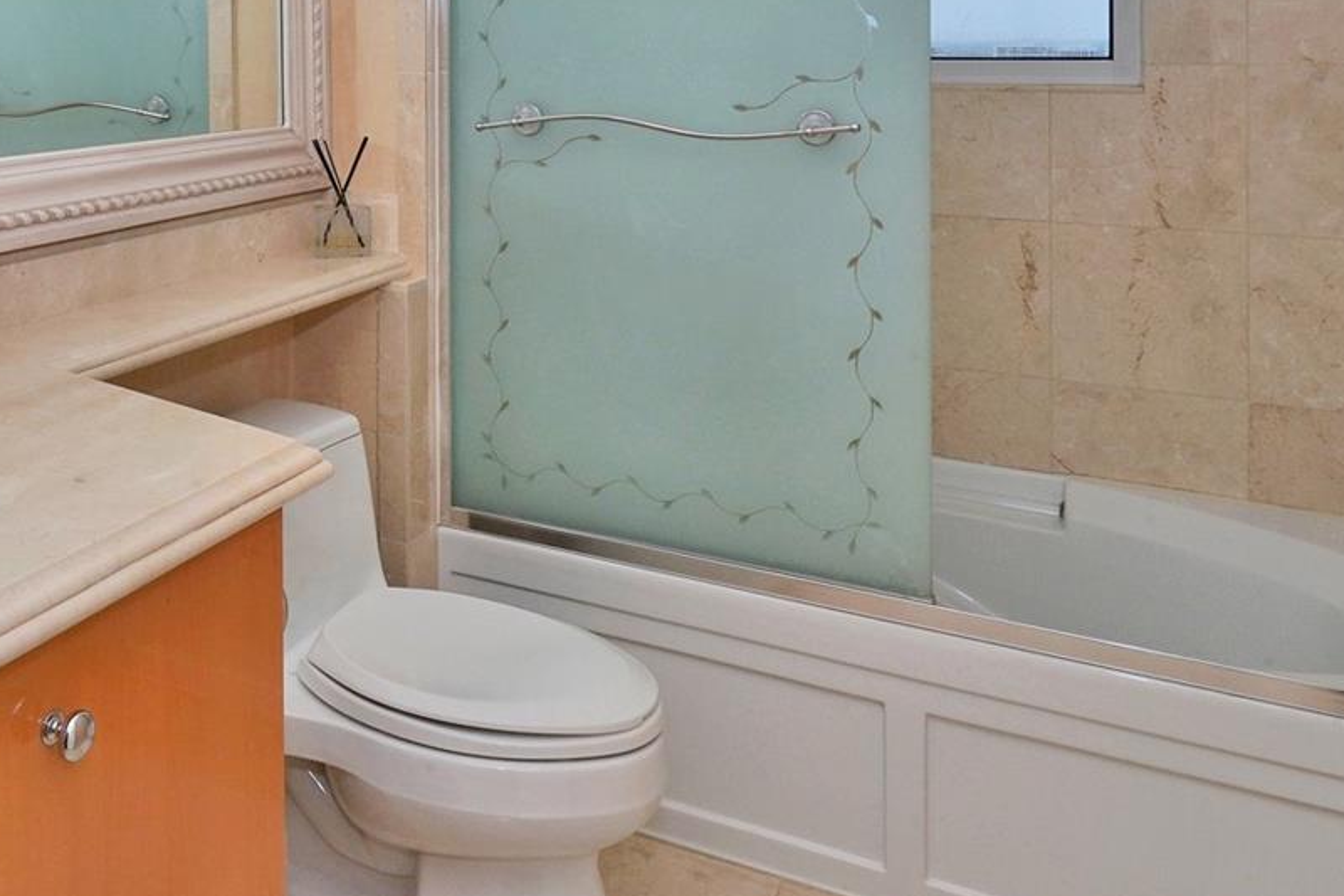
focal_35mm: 36
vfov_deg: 34.2
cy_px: 42
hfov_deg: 49.6
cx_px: 242
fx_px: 1344
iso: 250
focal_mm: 18
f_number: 20
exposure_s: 1/60
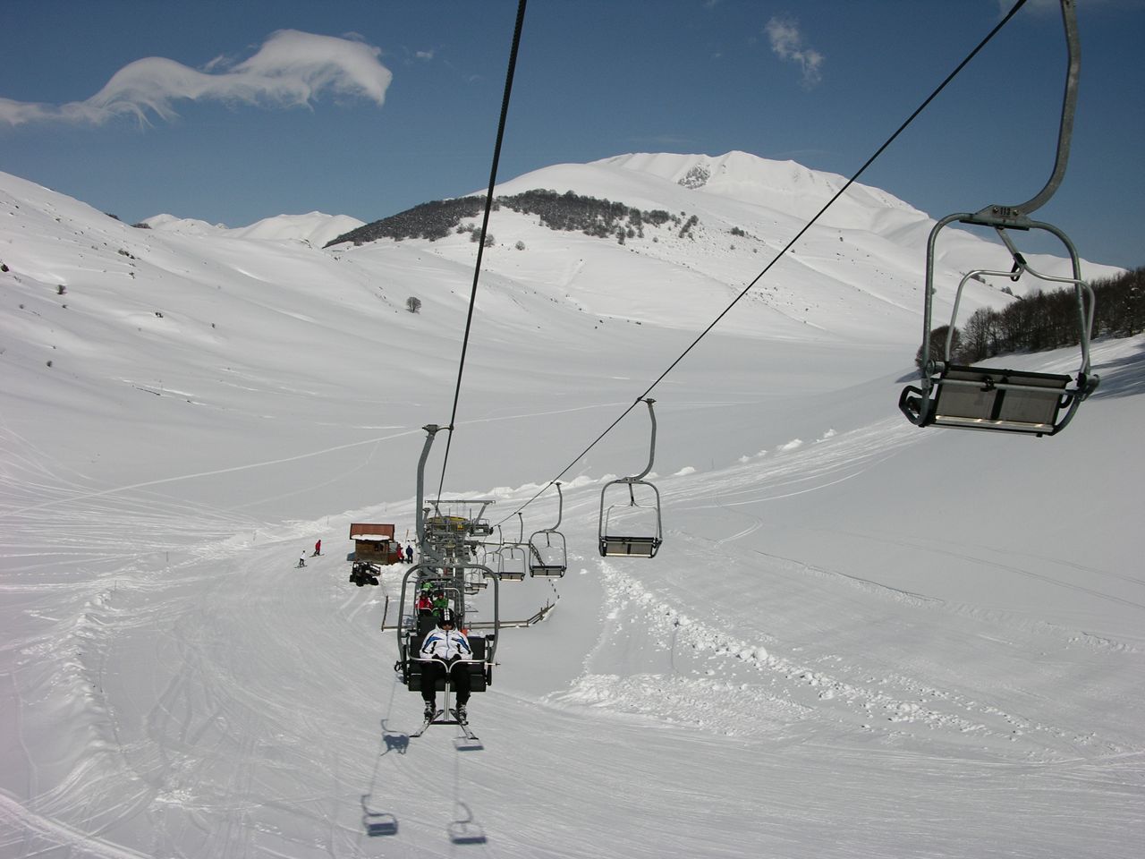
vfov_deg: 40.7
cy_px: 430
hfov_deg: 52.6
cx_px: 572
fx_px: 1158
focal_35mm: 35
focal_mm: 8.9
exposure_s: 1/646
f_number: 8
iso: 50
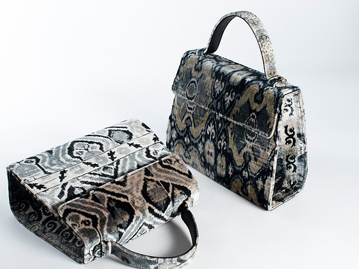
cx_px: 174
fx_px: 653
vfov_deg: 23.3
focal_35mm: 63
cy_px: 150
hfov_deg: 30.7
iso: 200
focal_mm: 50
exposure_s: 1/200
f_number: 7.1
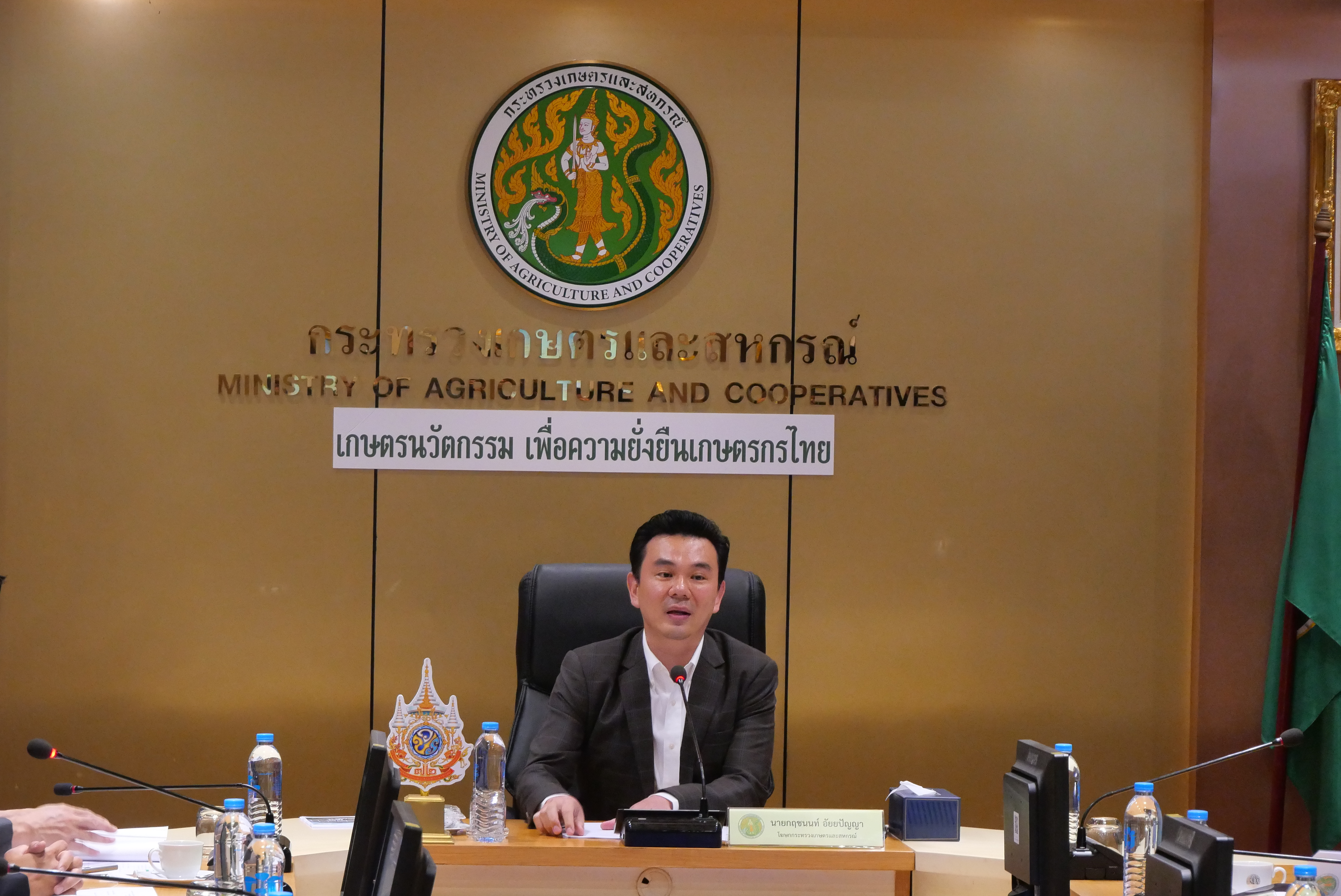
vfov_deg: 11.1
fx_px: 4622
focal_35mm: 124
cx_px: 670
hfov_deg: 16.5
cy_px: 448
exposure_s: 1/80
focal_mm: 60
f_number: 5.6
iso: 2500
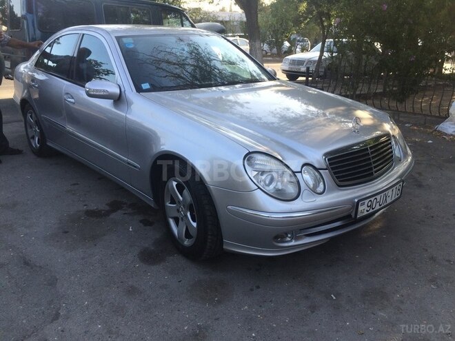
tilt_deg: -20.9
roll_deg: -0.2
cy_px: 170
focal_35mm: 29
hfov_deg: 61.7
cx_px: 228
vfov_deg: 48.2
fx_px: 381
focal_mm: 4.15
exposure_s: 1/348
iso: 32
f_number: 2.2
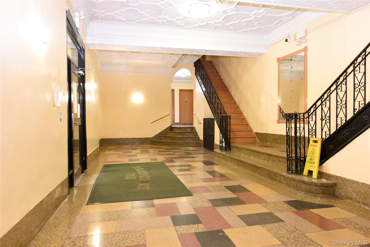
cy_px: 124
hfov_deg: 73.7
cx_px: 185
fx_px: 247
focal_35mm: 24
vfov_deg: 53.1
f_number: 5
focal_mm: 24
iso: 200
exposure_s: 1/2.5
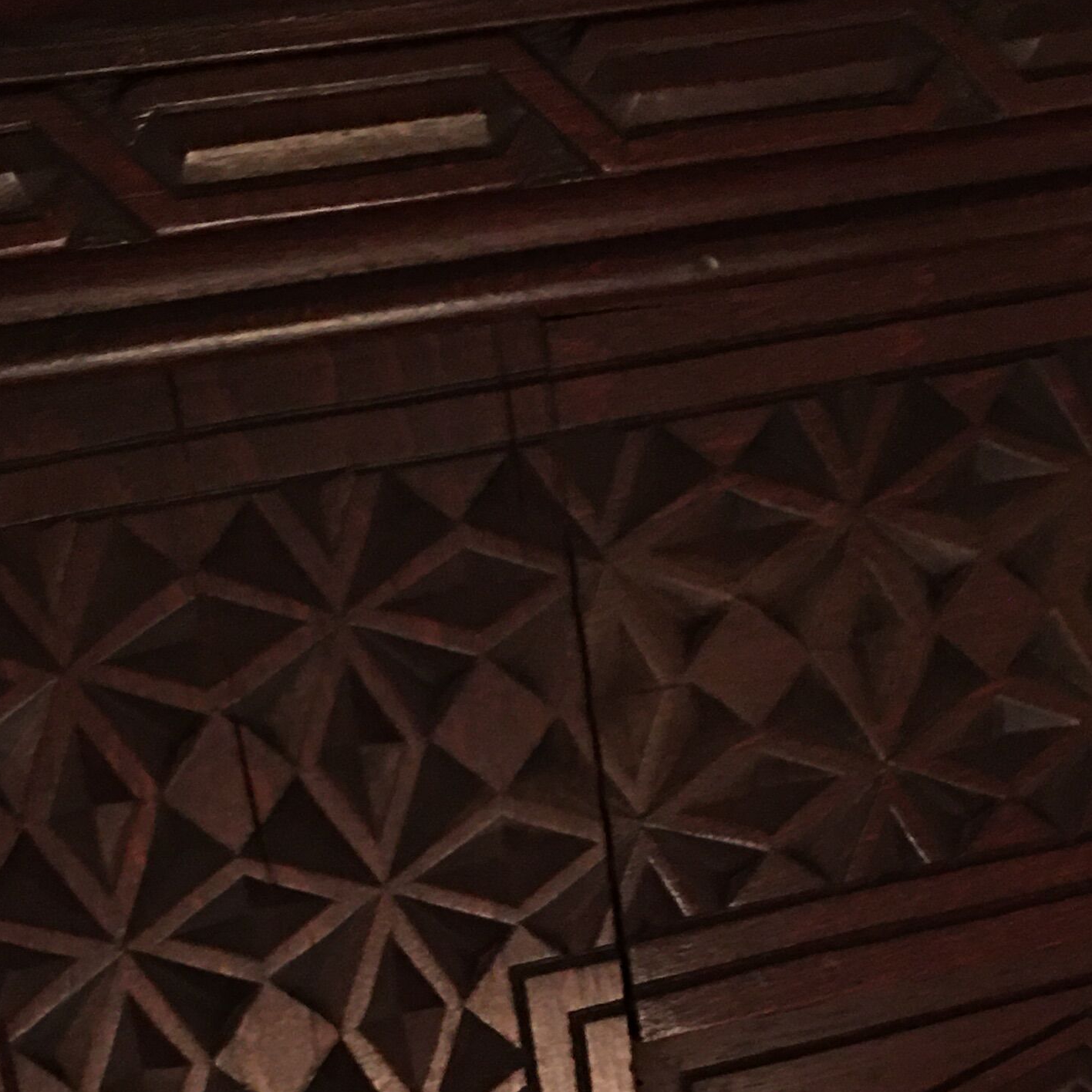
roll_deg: +6.4
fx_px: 2605
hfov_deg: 23.7
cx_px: 508
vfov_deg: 23.1
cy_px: 955
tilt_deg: -21.3
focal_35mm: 73
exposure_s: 1/4
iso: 100
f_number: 2.2
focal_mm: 4.15
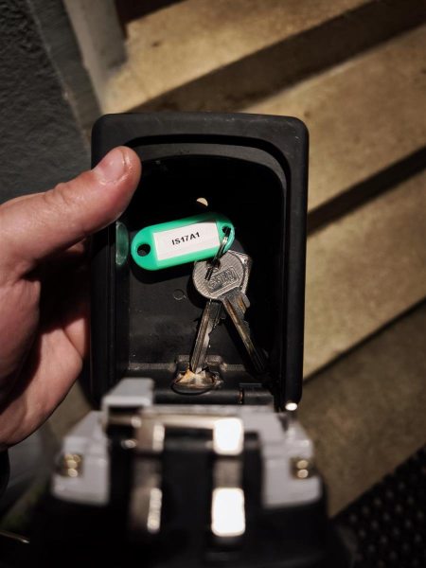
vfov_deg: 73.9
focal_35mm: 23
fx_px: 377
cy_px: 284
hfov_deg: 58.9
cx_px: 213
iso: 1250
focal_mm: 6.57
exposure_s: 1/25
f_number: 1.6
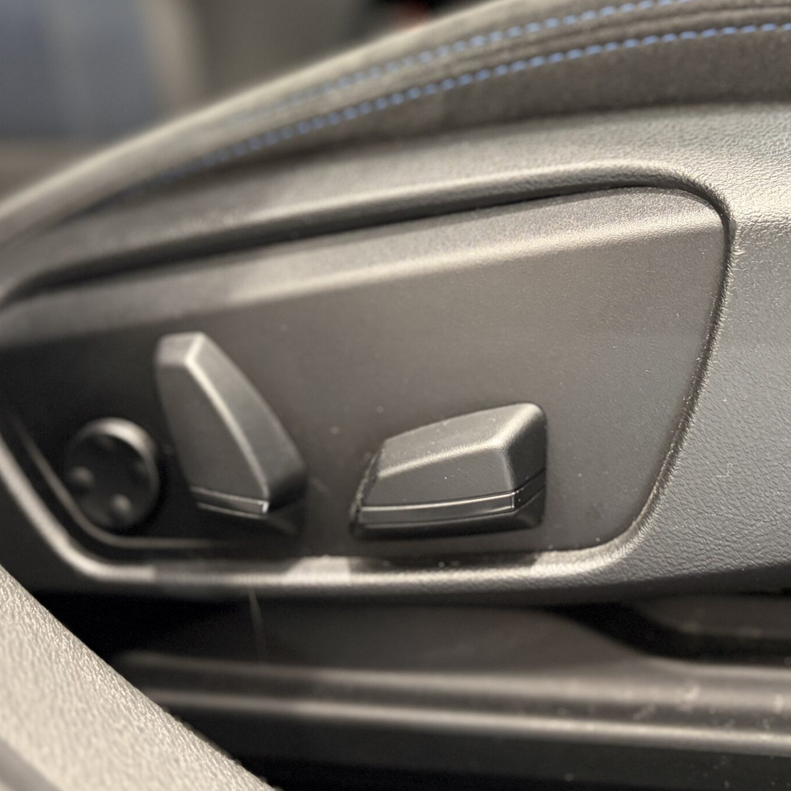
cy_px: 257
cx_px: 427
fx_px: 1112
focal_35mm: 43
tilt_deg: -6.6
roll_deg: +0.2
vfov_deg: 38.7
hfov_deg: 39.1
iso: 640
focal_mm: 5.96
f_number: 1.6
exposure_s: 1/34
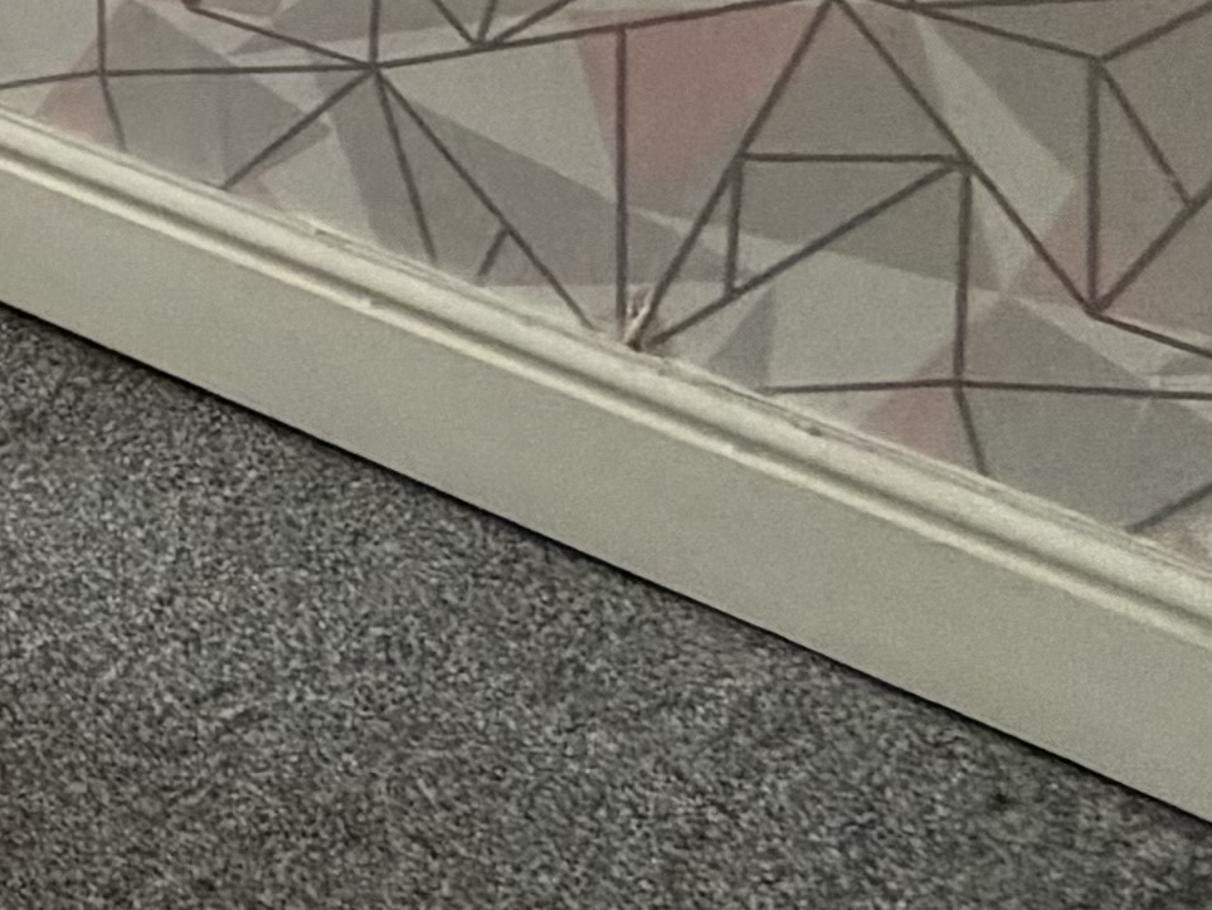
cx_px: -1731
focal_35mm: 83
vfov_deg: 15.5
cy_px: -680
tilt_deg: -15.4
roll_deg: +1.0
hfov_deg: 14.6
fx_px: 2907
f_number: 2.2
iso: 320
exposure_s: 1/91
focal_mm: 2.22
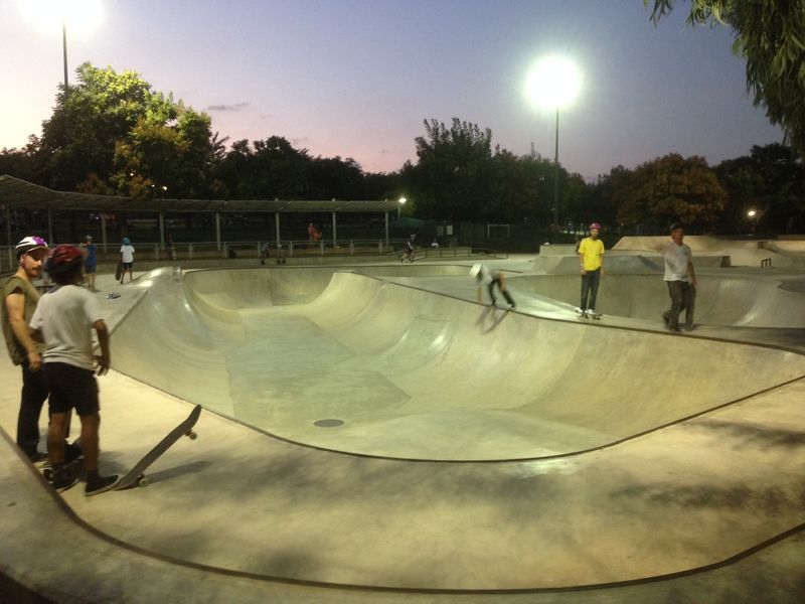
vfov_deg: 42.9
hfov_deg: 55.4
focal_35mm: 33
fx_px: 767
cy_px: 302
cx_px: 402
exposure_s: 1/20
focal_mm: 4.12
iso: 160
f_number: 2.4
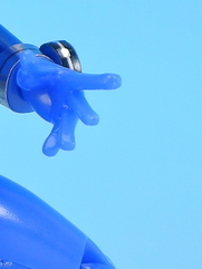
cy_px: 153
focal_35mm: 510
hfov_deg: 2.9
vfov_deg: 3.9
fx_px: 3965
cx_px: -97
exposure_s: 1/6
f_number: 5.6
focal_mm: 25.5
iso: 80
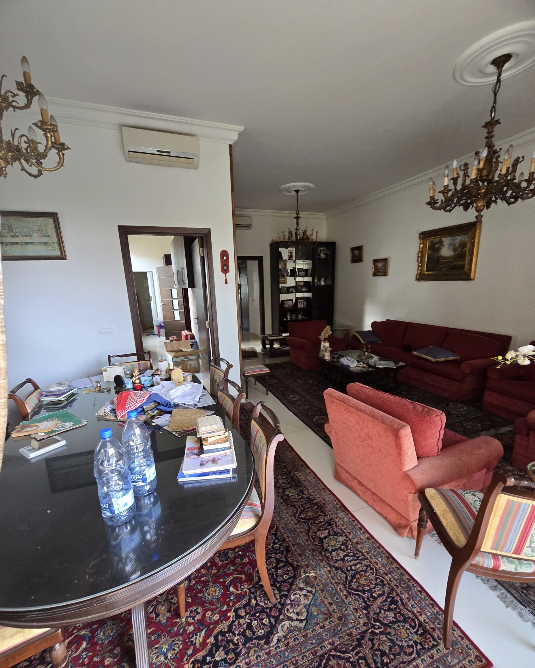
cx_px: 260
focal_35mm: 14
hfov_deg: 88.0
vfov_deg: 100.4
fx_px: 277
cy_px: 367
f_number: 2.2
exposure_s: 1/50
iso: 200
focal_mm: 2.2
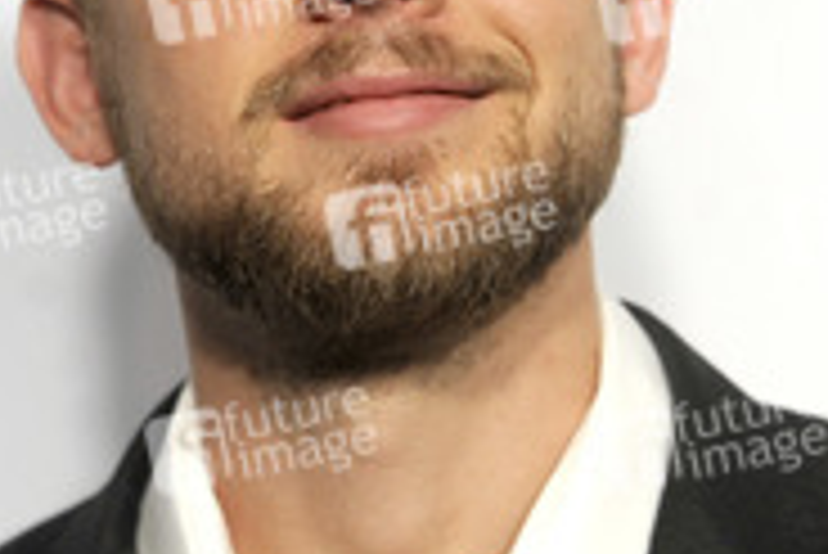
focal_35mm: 225
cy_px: 104
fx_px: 5179
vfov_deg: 6.1
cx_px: 320
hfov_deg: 9.1
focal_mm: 92
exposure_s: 1/400
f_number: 4
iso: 800
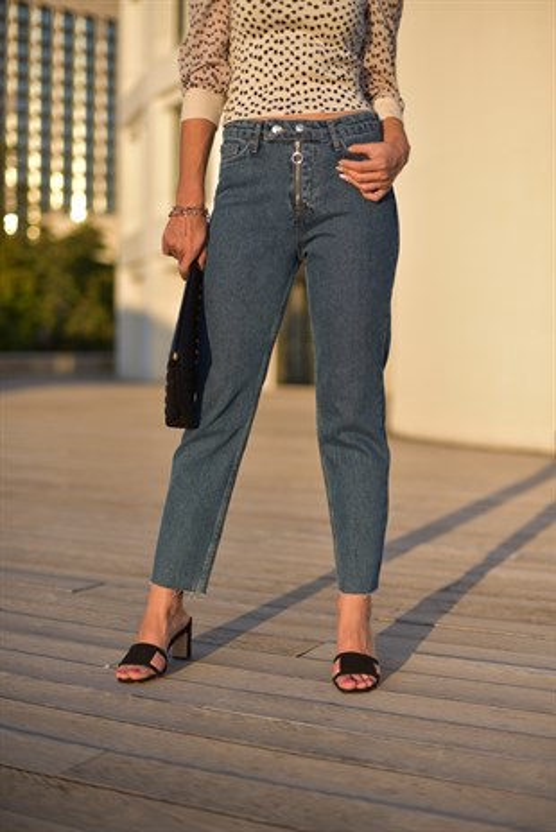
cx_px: 278
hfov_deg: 27.0
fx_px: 1157
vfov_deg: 39.6
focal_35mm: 50
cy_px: 416
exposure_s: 1/6400
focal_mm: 50
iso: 200
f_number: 2
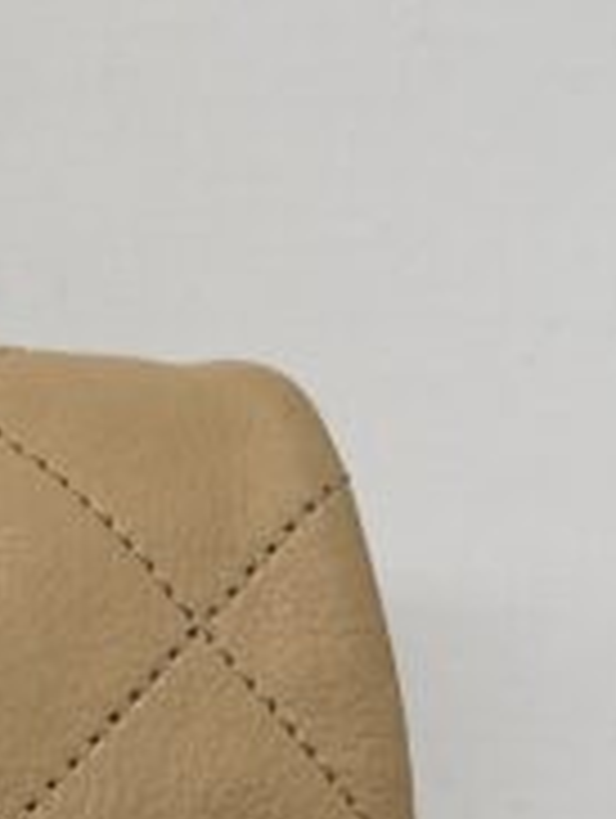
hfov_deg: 9.4
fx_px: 3456
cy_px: 1282
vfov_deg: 12.7
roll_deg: +0.2
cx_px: -688
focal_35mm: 146
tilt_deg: -32.3
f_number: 1.5
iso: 40
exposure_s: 1/197
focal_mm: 5.7
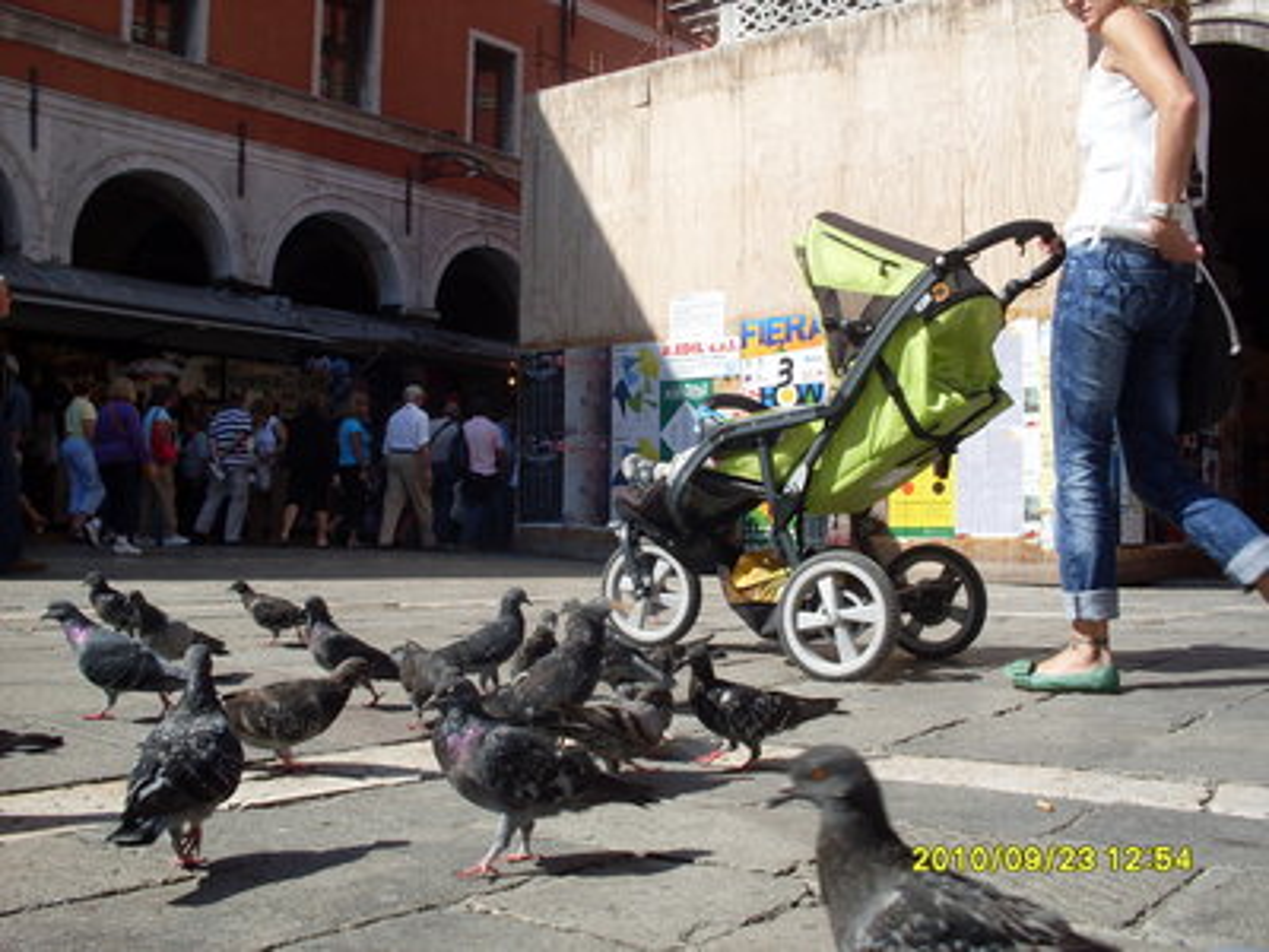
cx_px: 634
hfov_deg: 49.0
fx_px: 1393
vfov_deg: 37.7
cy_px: 476
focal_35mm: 38
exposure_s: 1/180
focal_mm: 6.3
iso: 80
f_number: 8.4
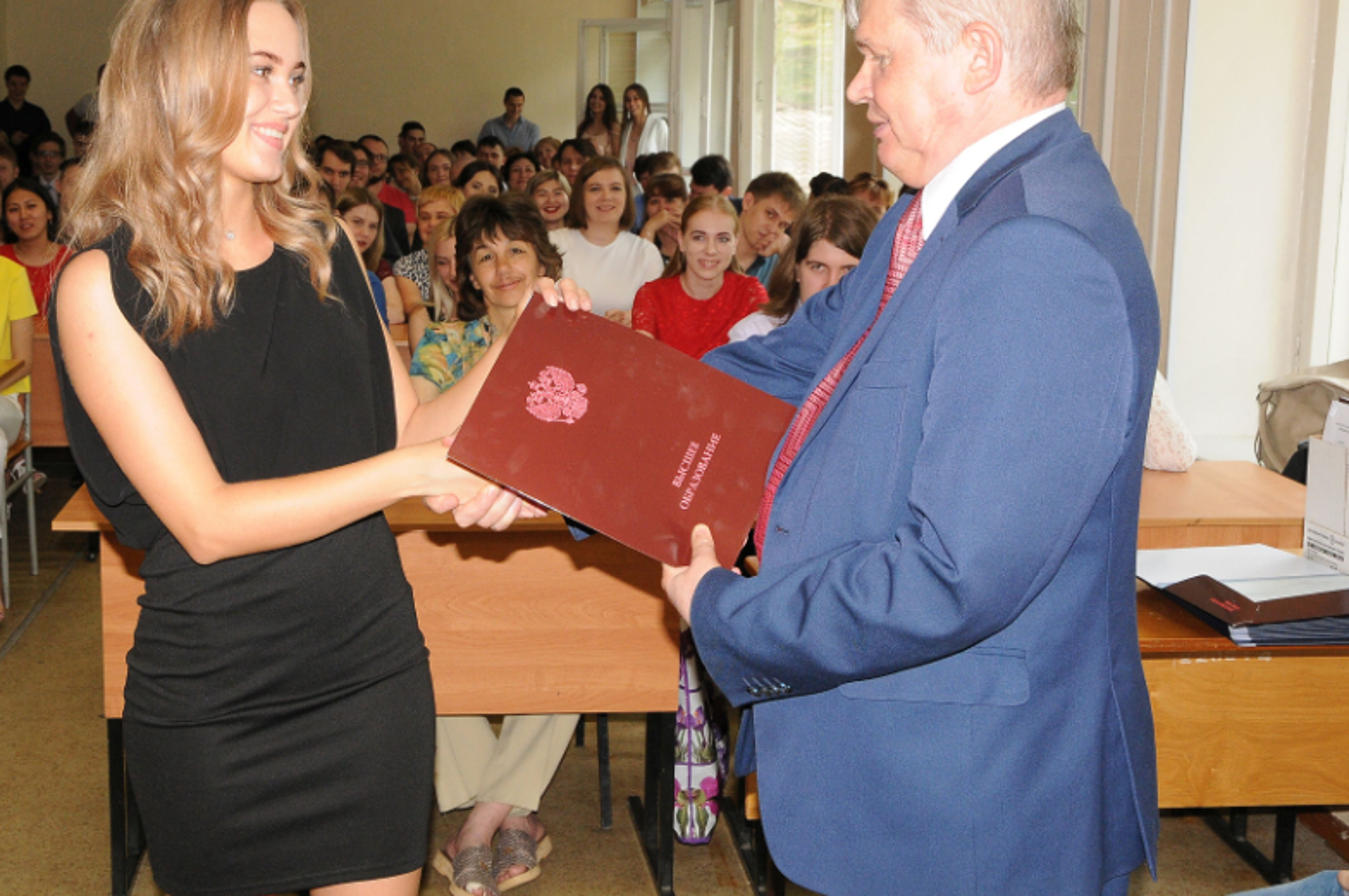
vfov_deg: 28.4
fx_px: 1759
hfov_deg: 41.7
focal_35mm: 47
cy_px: 318
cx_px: 525
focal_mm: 24
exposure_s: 1/60
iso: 800
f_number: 8
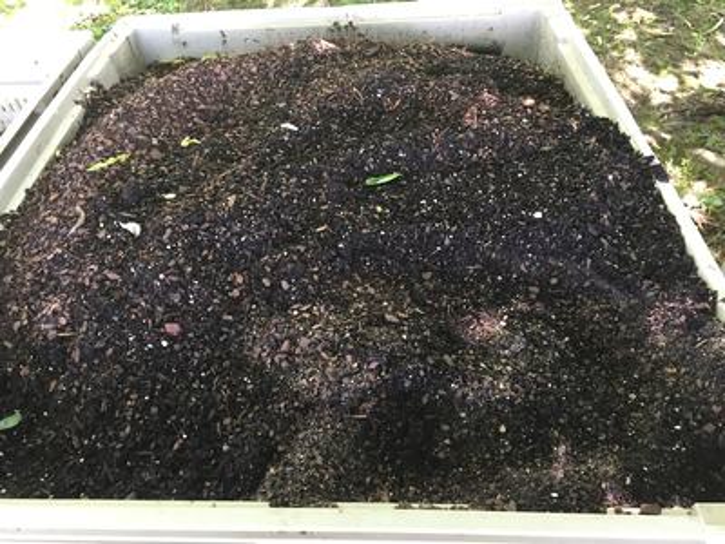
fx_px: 607
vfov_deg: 48.2
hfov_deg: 61.7
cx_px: 362
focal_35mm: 29
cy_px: 272
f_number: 2.2
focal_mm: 4.15
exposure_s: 1/30
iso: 80
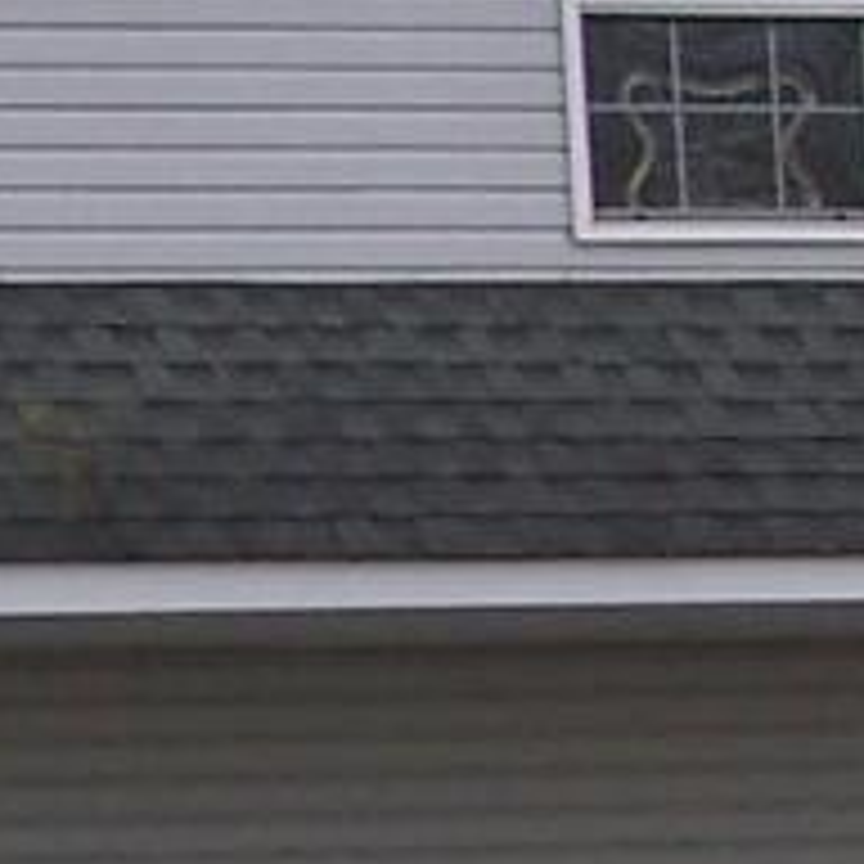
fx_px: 7116
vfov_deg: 6.9
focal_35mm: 252
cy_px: 648
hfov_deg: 6.8
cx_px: -702
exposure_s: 1/350
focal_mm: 6.3
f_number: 4
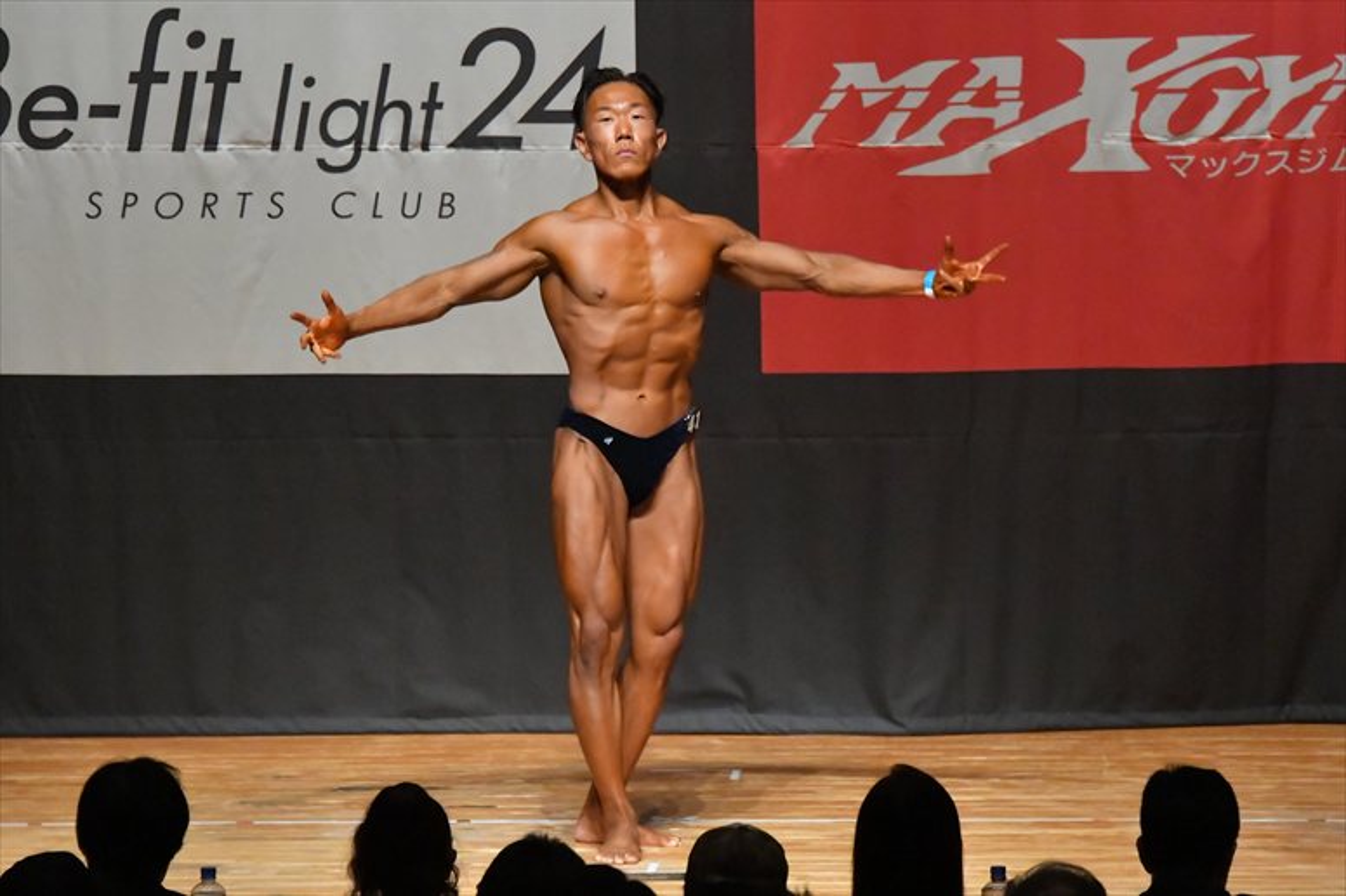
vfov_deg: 5.1
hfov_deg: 7.6
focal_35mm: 270
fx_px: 10090
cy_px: 448
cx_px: 673
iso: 12800
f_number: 5.6
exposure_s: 1/400
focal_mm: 180
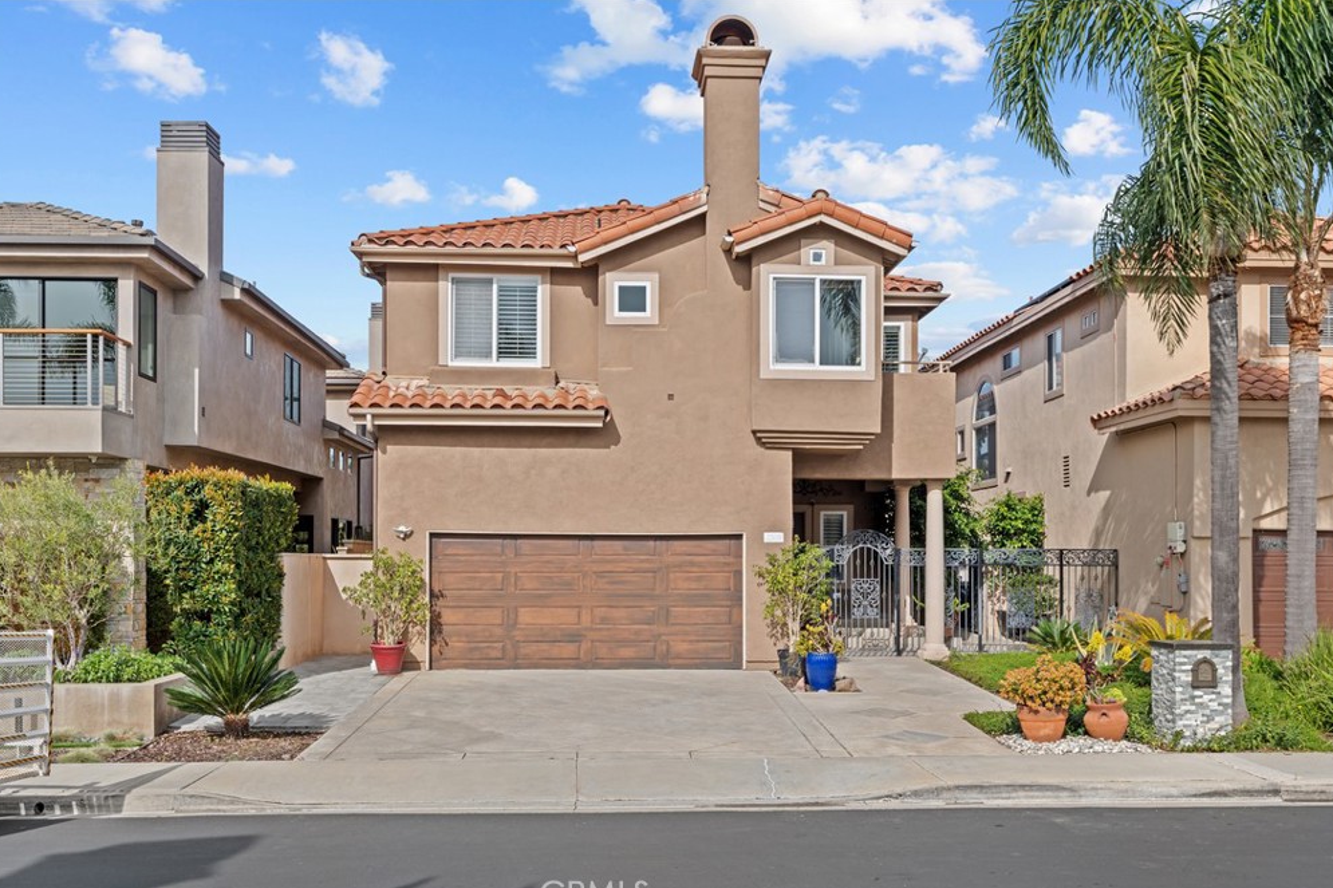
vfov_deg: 37.8
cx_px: 667
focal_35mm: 35
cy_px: 455
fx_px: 1296
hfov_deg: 54.4
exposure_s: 1/200
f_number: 9
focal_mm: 34
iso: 320
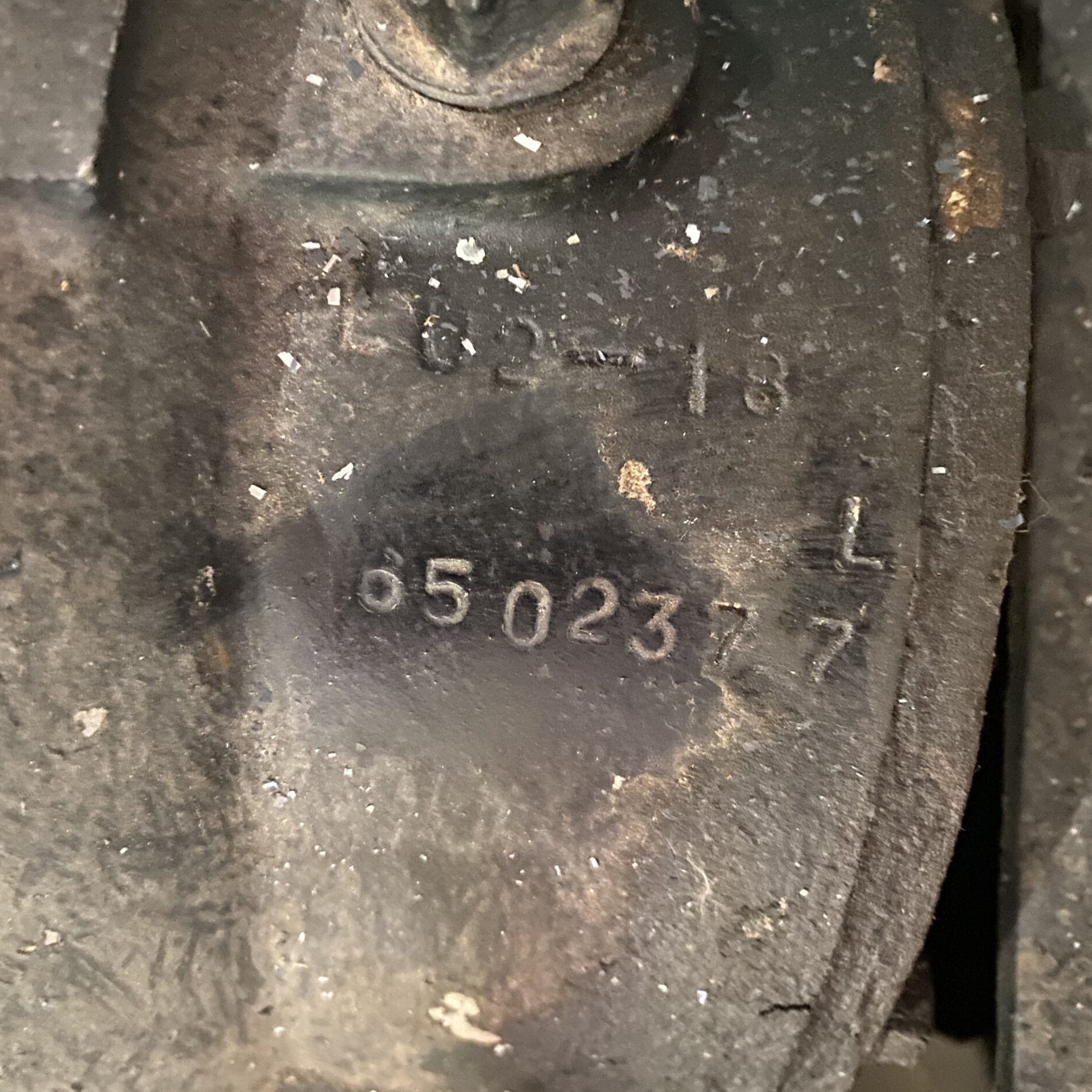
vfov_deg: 54.0
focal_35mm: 30
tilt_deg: -81.6
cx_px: 424
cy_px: 549
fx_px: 1071
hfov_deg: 53.6
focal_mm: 4.25
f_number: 1.8
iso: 800
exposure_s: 1/8
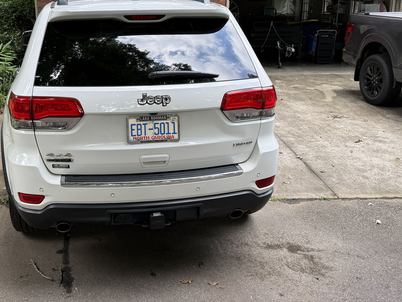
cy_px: 101
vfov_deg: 37.3
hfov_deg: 48.6
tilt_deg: -10.3
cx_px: 153
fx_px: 441
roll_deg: -0.9
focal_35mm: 38
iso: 80
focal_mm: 6.76
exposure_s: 1/385
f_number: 1.78
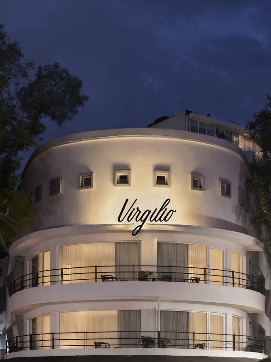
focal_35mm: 79
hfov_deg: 18.7
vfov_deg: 24.7
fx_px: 825
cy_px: 181
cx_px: 136
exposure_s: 2
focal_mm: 100
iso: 800
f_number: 8
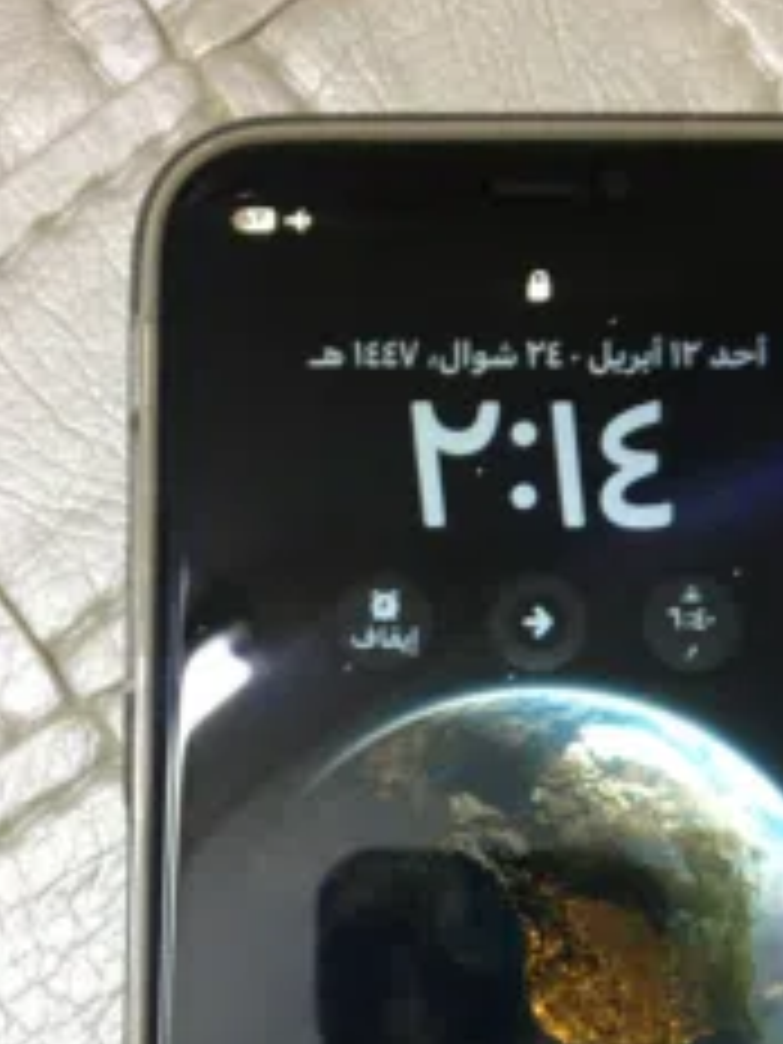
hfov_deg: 28.6
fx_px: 1508
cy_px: 801
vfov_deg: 37.1
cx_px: 598
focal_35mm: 50
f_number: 2.2
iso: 125
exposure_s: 1/30
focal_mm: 4.15
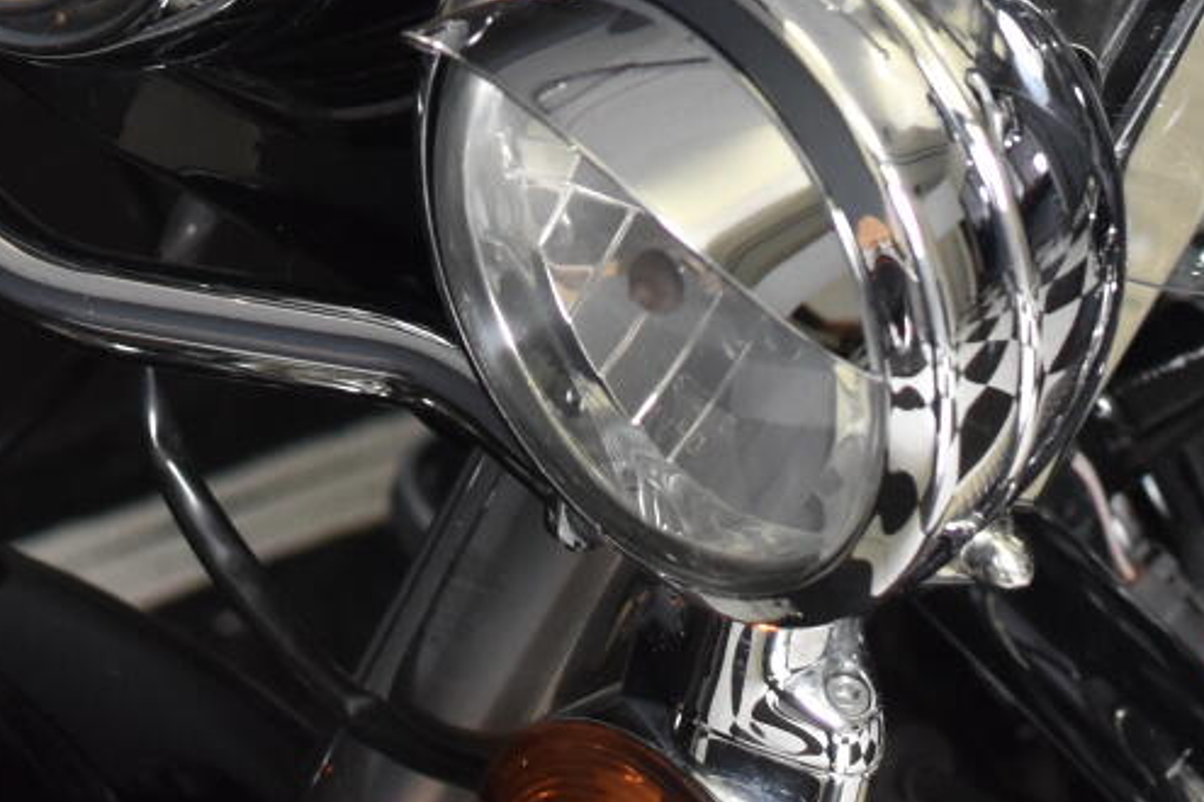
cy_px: -626
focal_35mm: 212
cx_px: 314
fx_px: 7090
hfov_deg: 9.7
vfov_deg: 6.3
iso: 800
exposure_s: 1/160
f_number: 4.5
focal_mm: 35
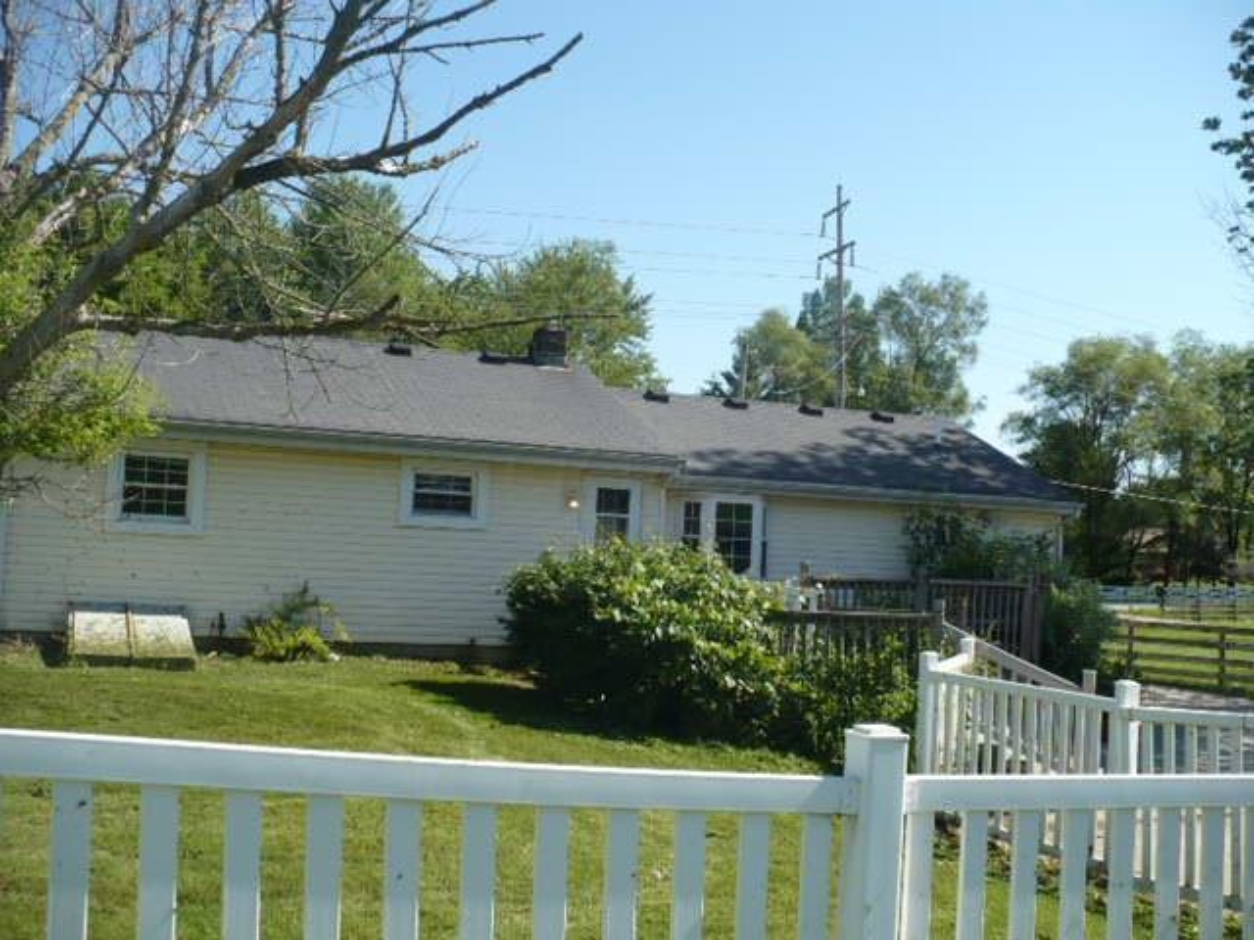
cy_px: 470
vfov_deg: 38.7
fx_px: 1340
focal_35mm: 37
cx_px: 627
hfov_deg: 50.1
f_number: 2.8
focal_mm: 6.1
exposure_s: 1/800
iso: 100
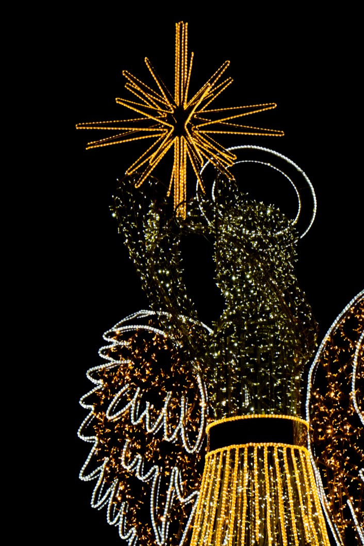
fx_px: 2395
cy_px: 273
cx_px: 157
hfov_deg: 8.7
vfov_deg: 13.0
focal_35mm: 158
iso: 1250
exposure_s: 1/1250
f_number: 4
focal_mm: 70
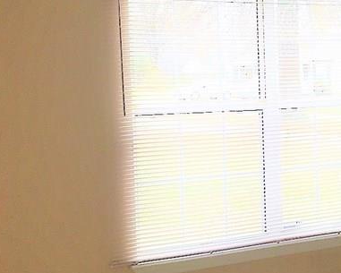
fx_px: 767
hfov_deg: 23.6
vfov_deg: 20.2
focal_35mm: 76
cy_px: 115
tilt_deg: -2.7
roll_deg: -0.1
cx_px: 366
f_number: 2.2
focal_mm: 4.15
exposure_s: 1/120
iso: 50
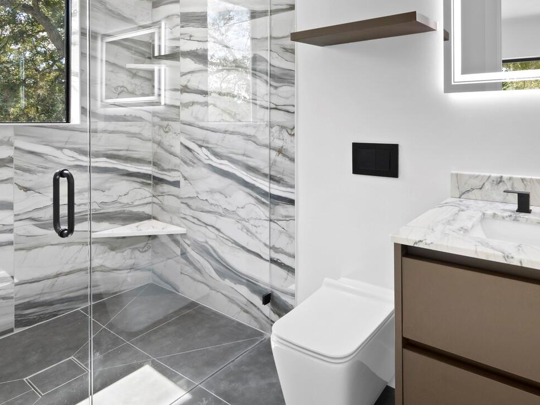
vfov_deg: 56.8
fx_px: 359
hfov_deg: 73.2
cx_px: 321
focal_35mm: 23
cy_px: 117
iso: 400
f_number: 7.1
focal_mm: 7
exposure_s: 1/15
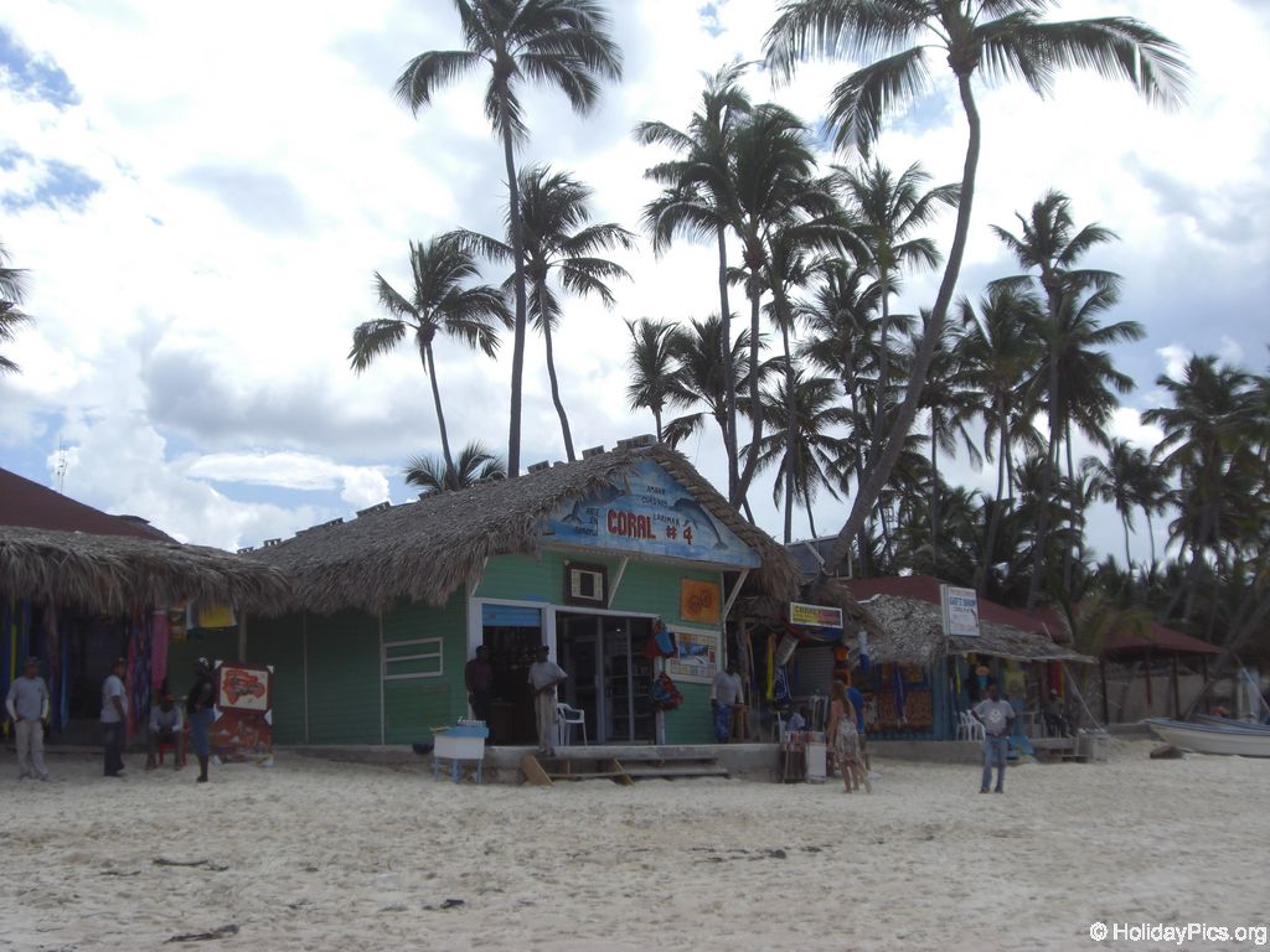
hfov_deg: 49.0
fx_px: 1394
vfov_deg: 37.7
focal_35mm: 38
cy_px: 476
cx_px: 635
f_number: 8
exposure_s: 1/250
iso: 64
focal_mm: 6.2
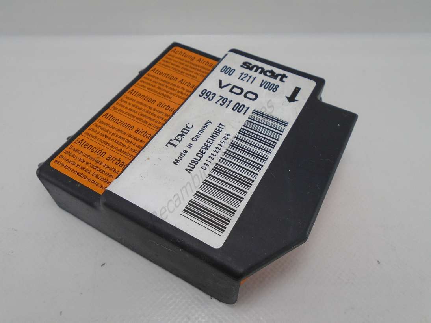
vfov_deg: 53.0
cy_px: 162
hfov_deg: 67.3
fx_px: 324
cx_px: 216
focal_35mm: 26
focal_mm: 4.6
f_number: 3.2
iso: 100
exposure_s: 1/160
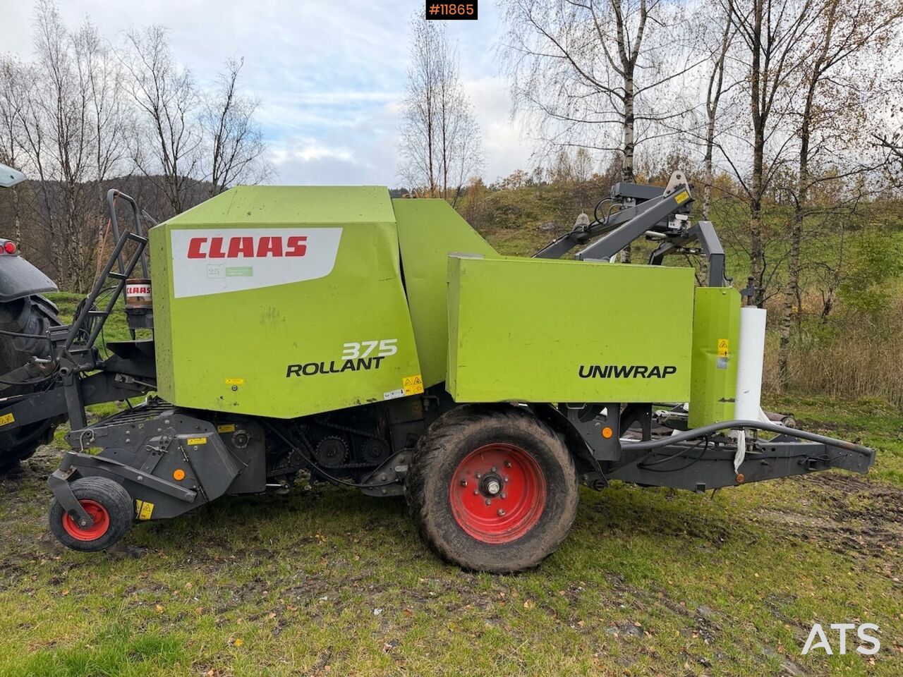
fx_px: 626
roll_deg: +0.5
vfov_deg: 56.8
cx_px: 452
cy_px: 338
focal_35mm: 24
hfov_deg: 71.6
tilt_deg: -6.9
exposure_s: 1/943
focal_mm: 6.76
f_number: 1.78
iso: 100
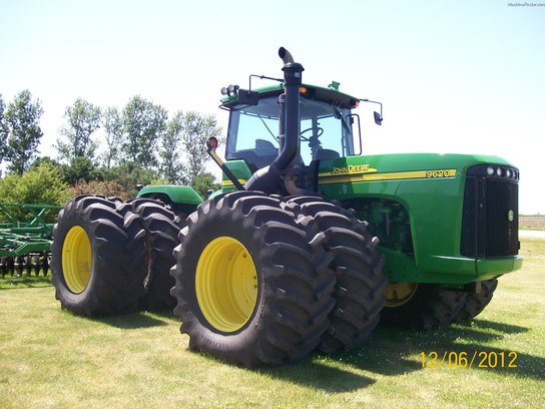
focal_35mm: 36
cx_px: 272
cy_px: 204
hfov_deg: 51.4
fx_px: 567
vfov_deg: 39.7
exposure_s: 1/506
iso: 80
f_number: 2.7
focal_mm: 6
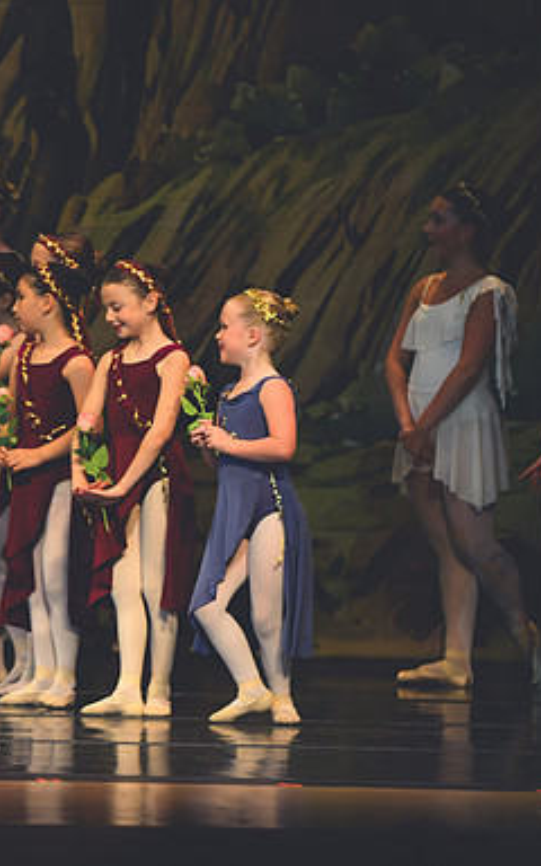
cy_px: 433
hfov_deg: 2.8
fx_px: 10899
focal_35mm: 462
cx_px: 126
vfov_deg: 4.5
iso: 900
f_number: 2.8
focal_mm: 200
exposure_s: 1/500
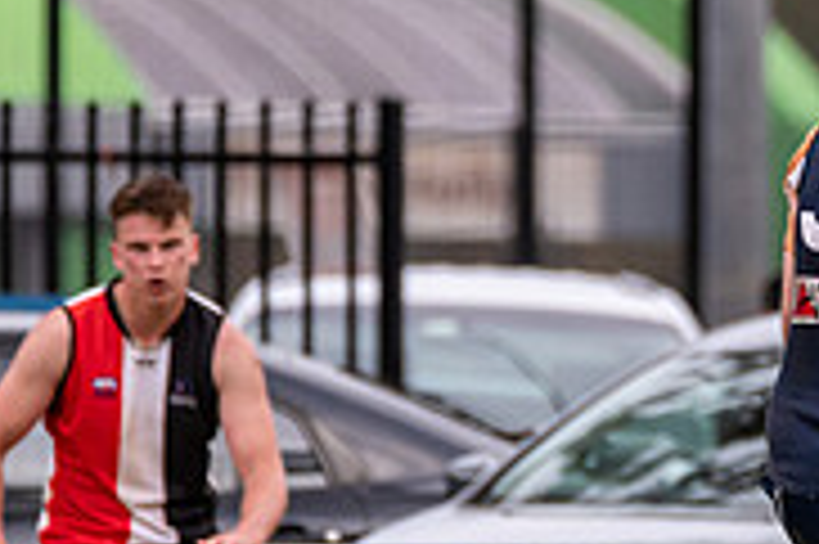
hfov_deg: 1.3
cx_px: 1019
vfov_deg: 0.8
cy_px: 347
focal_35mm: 1638
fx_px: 37230
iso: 800
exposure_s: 1/1000
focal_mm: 460
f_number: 6.3
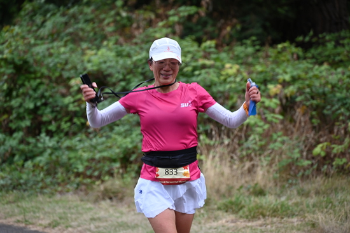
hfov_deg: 10.3
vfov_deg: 6.9
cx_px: 175
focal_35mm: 200
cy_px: 116
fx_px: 1945
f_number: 6.3
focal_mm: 200
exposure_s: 1/250
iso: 450
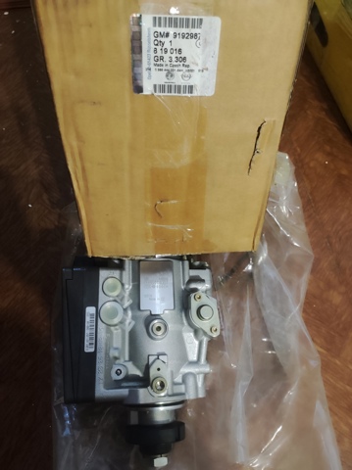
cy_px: 235
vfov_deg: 91.1
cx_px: 176
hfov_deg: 74.6
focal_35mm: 17
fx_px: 231
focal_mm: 4.74
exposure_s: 1/33
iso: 3047
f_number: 1.79
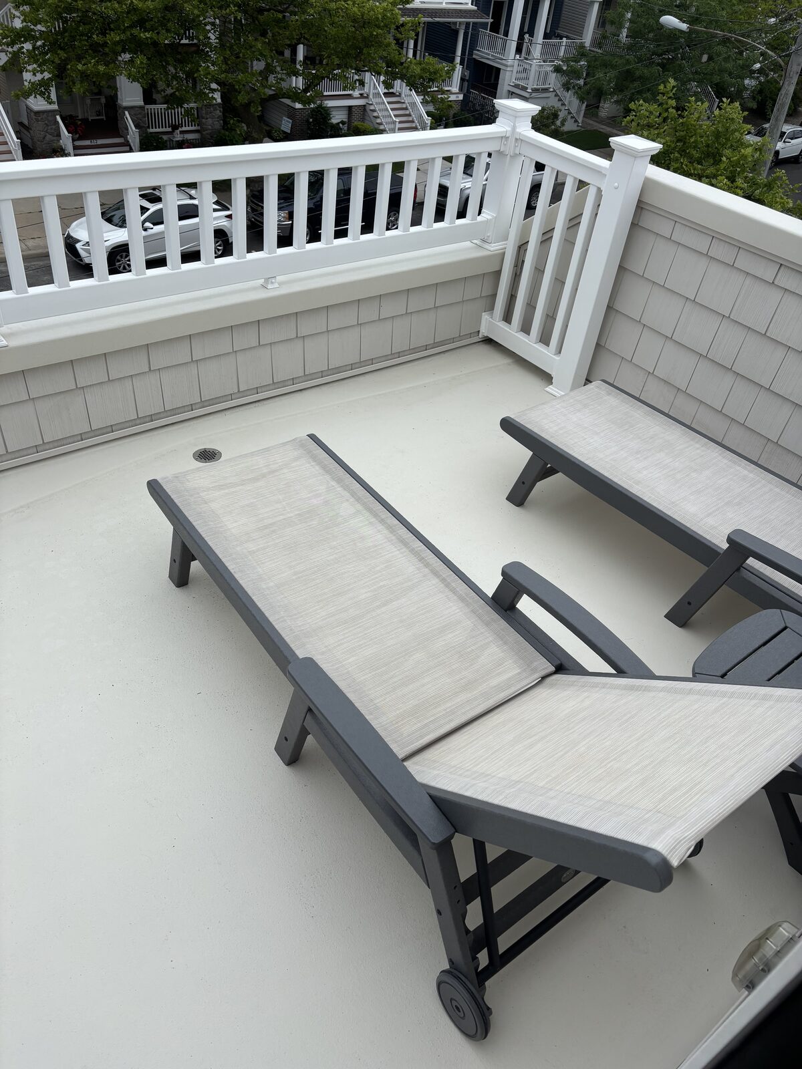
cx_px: 401
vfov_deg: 67.3
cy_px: 534
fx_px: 803
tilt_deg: -39.5
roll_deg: -12.0
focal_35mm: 26
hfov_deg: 53.1
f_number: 1.6
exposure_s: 1/2639
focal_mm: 5.96
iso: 50
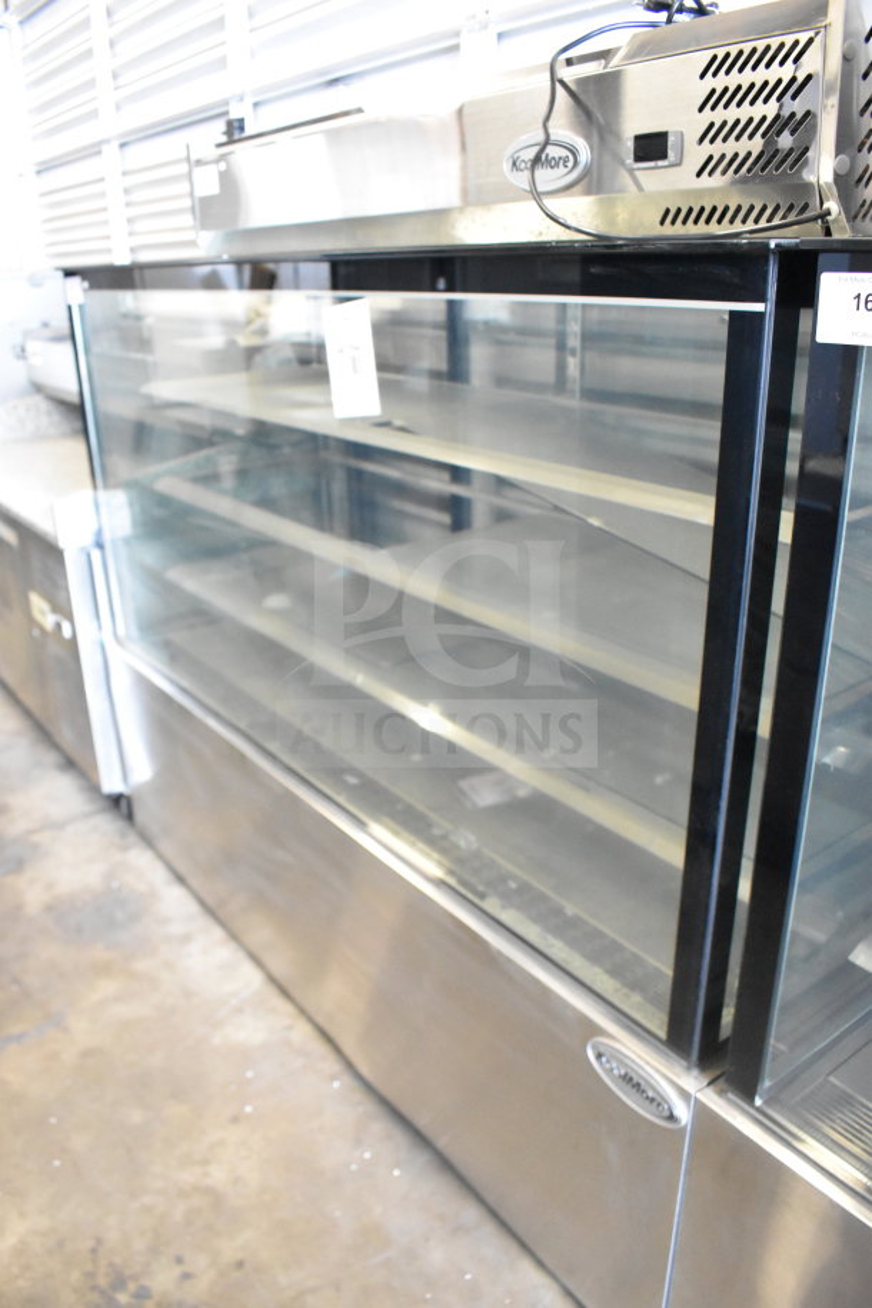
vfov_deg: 67.4
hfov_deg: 47.9
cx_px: 436
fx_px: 981
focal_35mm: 27
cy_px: 654
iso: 6400
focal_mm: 18
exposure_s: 1/100
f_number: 5
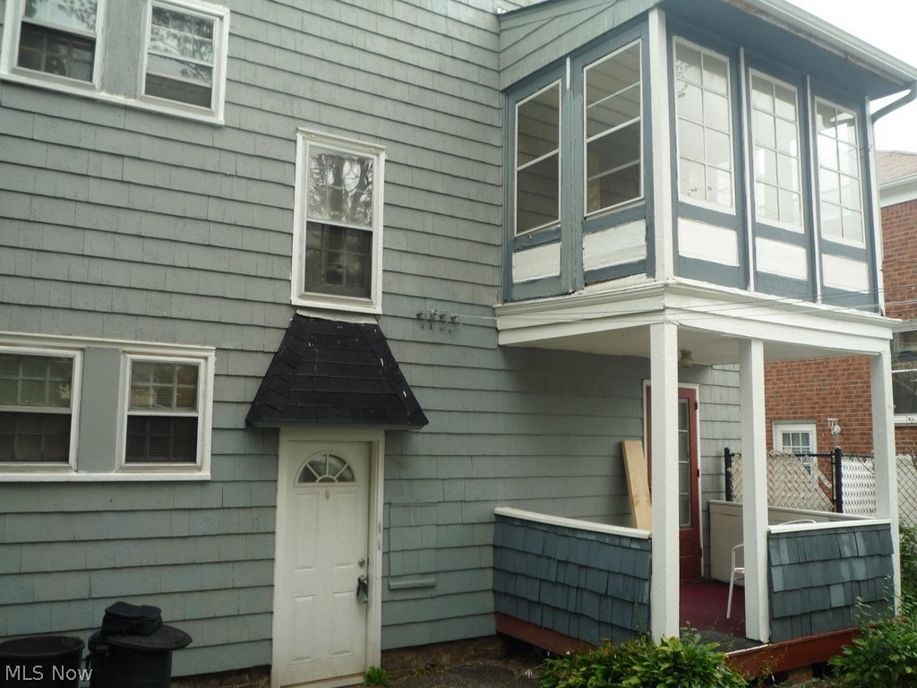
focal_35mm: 30
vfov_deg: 46.8
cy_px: 344
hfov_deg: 60.0
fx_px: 795
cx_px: 458
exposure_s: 1/50
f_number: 3.4
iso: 100
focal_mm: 5.3
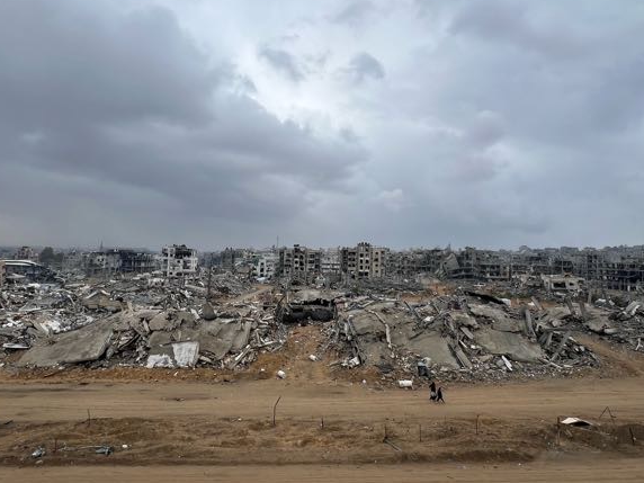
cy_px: 228
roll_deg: +1.1
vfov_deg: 68.6
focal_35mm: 19
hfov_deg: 84.6
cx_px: 314
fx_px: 353
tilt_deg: +5.3
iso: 32
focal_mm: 1.57
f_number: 1.8
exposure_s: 1/1064
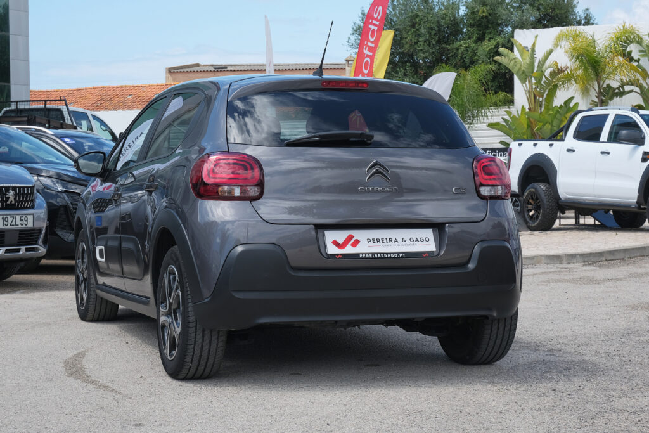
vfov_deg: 20.0
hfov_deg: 29.7
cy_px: 216
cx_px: 324
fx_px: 1226
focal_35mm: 68
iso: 160
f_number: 9
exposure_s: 1/160
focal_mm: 45
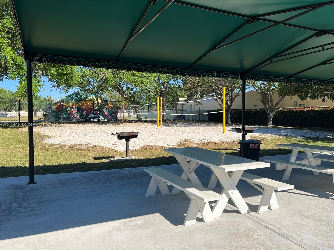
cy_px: 125
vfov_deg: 53.1
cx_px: 167
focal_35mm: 26
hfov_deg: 67.3
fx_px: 251
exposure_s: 1/3257
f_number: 1.5
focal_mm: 5.7
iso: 50
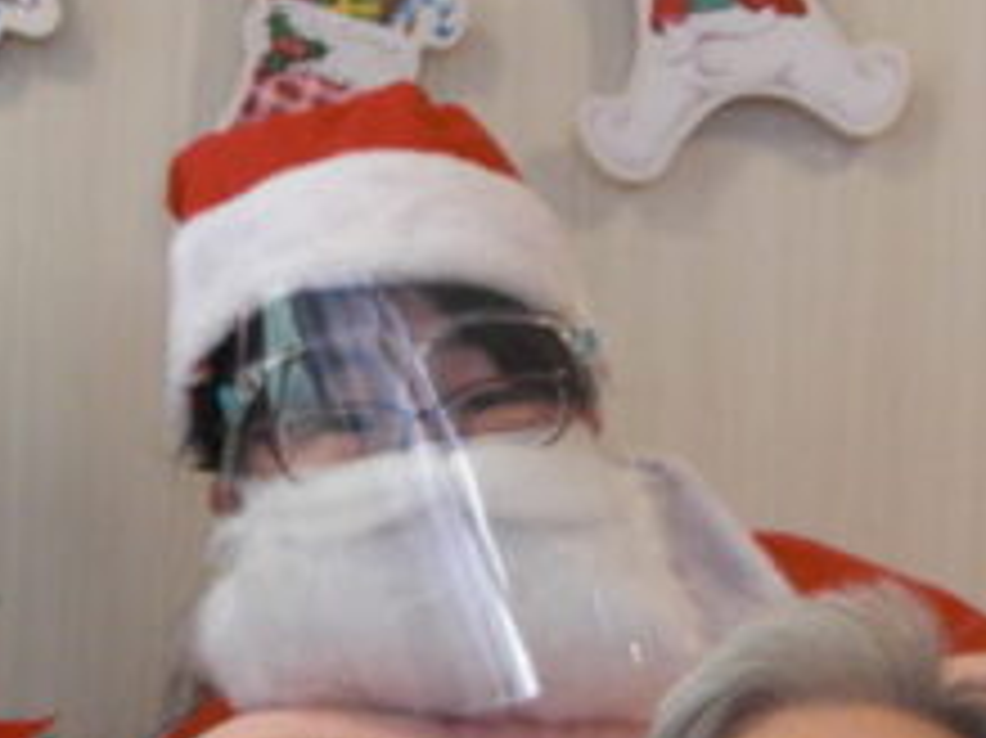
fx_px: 3046
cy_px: 702
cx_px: 324
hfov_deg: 18.3
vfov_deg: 13.7
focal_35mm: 107
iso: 100
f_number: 3
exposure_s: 1/60
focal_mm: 6.9
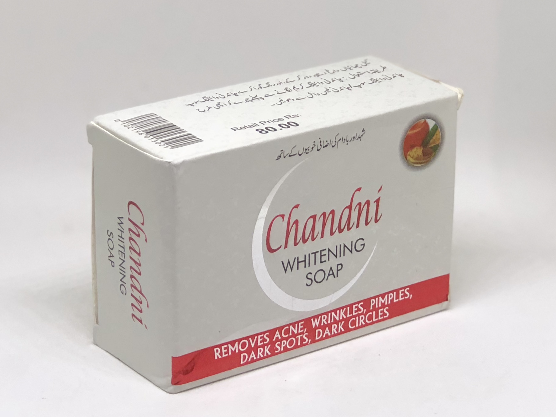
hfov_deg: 33.8
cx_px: 278
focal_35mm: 57
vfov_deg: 25.7
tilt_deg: -21.1
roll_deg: +0.2
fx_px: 916
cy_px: 208
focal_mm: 6.6
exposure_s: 1/33
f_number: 2.8
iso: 40
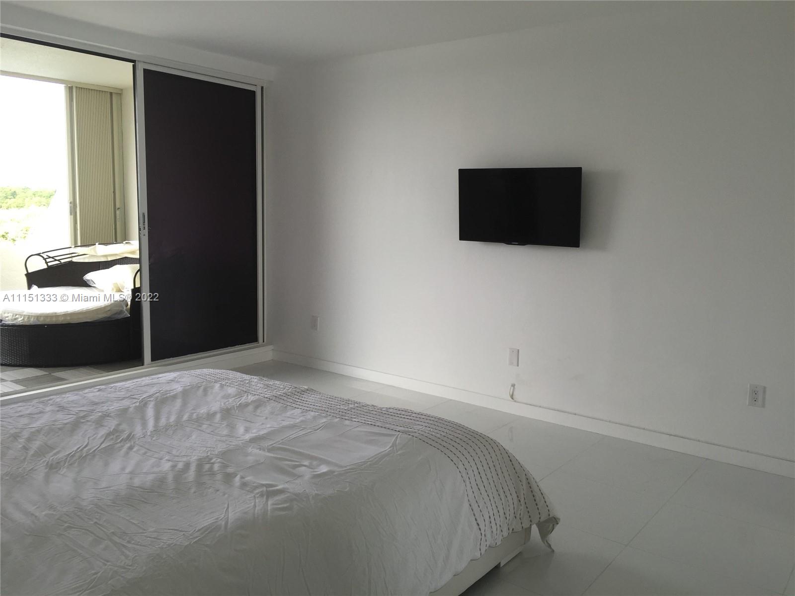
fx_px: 666
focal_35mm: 29
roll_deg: -1.7
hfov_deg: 61.7
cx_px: 398
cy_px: 298
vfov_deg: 48.2
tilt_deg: -6.7
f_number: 2.2
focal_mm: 4.15
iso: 40
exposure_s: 1/120
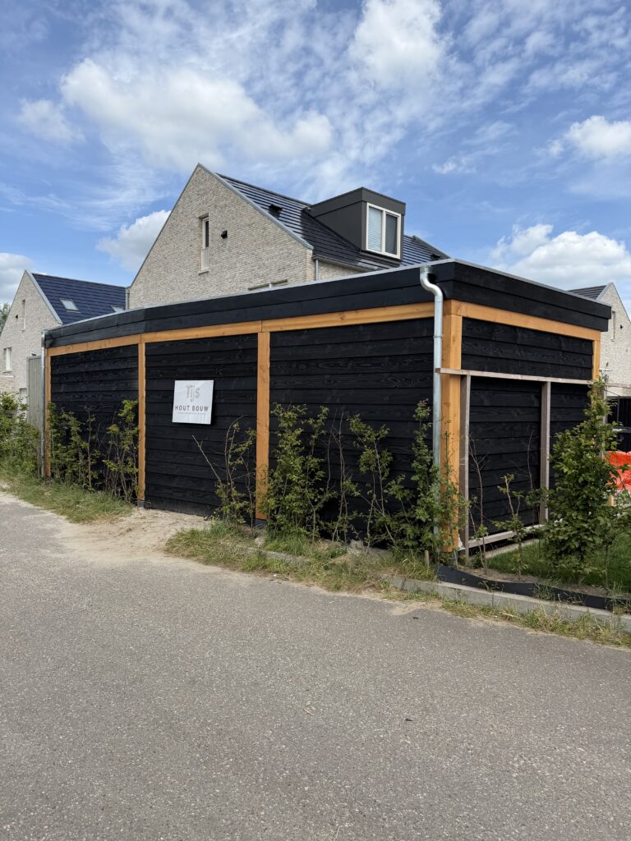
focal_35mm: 24
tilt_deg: -1.6
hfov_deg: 56.8
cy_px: 420
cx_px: 316
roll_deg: -2.4
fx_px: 583
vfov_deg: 71.6
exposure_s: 1/4405
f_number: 1.78
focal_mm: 6.76
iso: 80
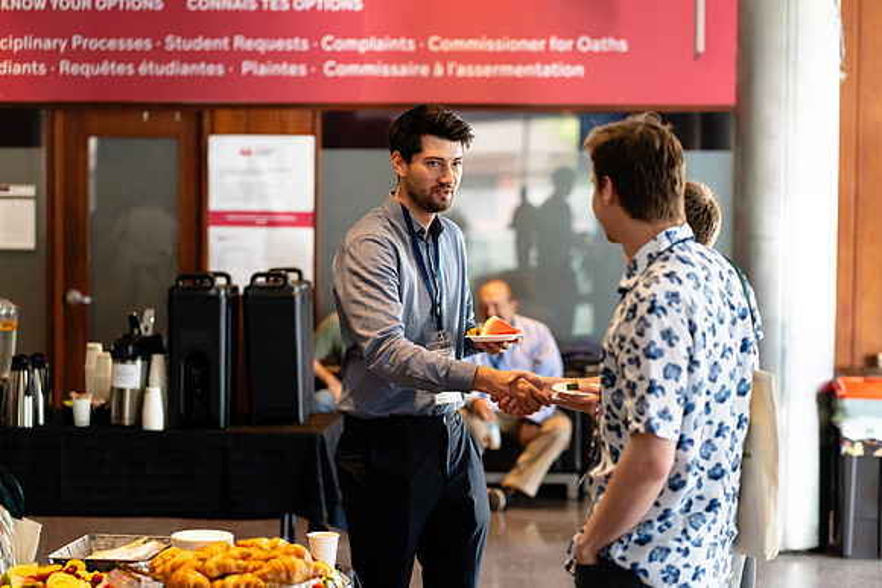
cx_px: 441
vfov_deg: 16.1
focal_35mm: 85
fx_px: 2083
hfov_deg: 23.9
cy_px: 294
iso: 3200
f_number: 2.8
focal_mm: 85
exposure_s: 1/500
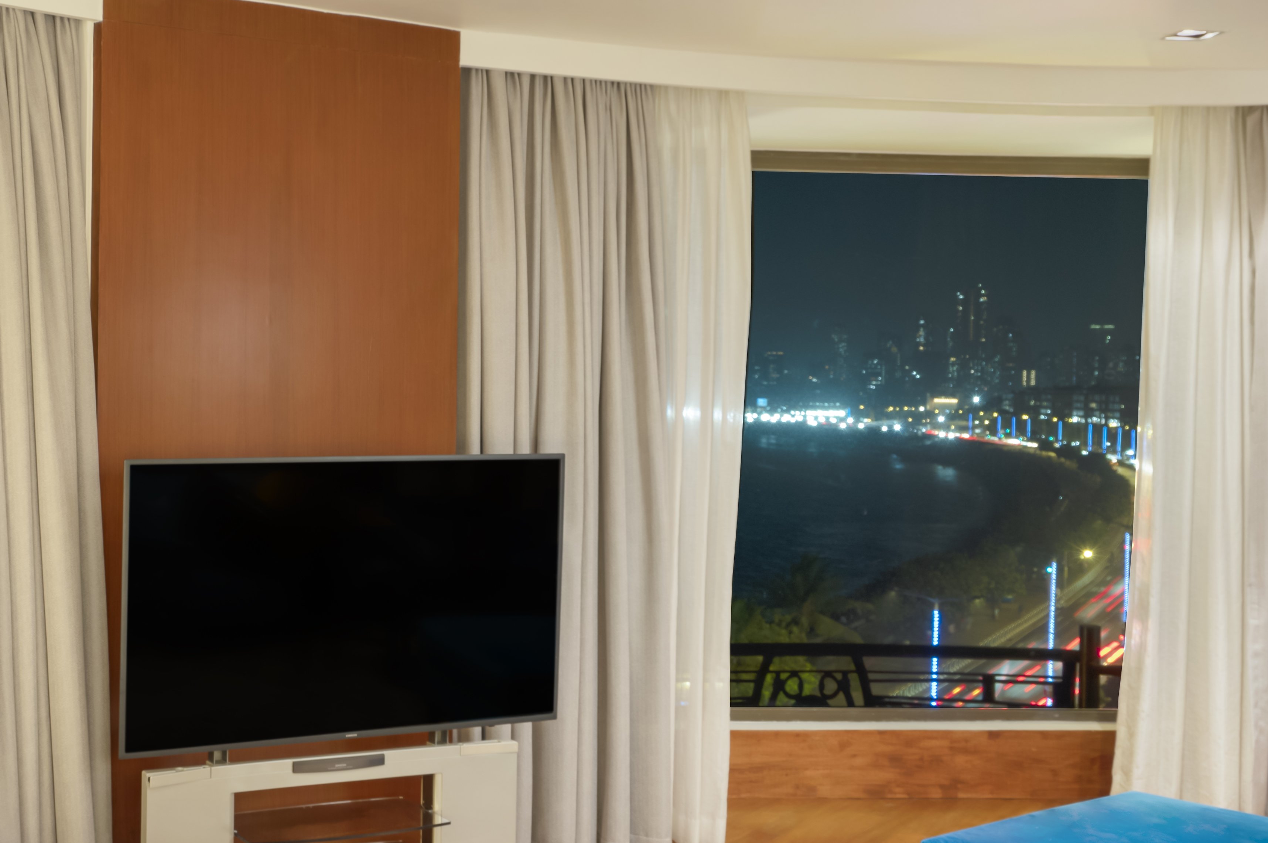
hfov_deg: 43.9
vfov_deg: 31.7
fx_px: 1478
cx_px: 227
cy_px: 306
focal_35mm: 42
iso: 80
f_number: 8
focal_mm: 18
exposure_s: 20
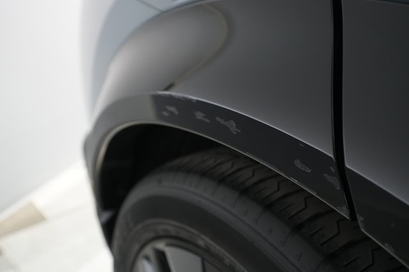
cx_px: 204
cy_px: 136
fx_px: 318
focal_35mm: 28
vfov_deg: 46.4
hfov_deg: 65.5
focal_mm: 28
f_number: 4.5
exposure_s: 1/100
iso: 3200
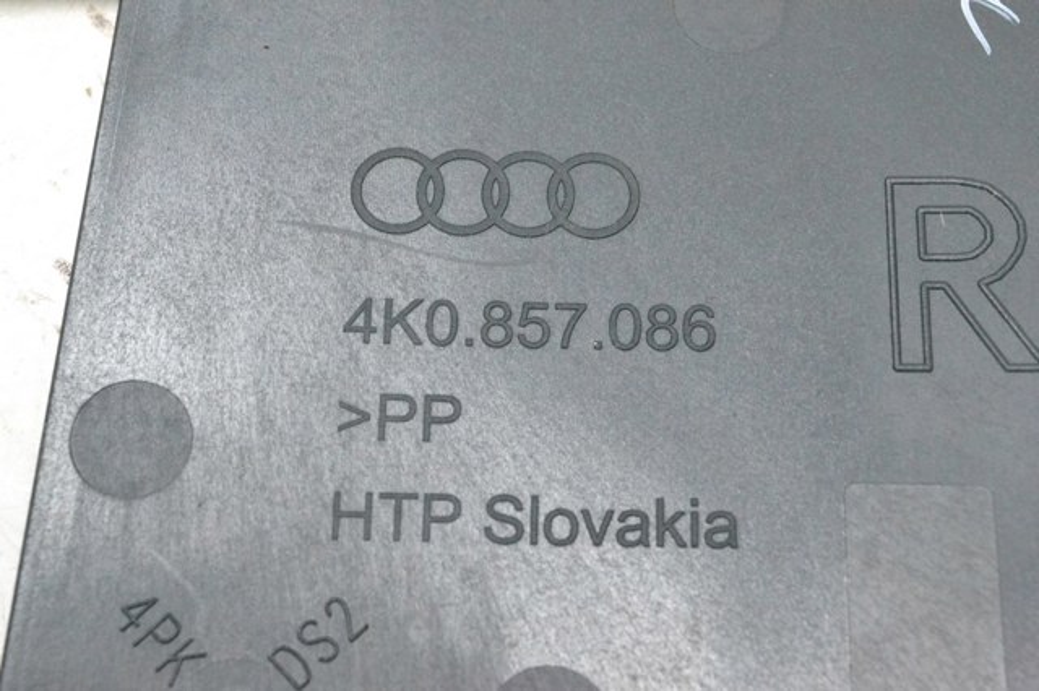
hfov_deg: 29.9
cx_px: 520
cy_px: 346
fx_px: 1947
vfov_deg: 20.1
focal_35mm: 68
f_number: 10
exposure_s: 1/125
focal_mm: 45
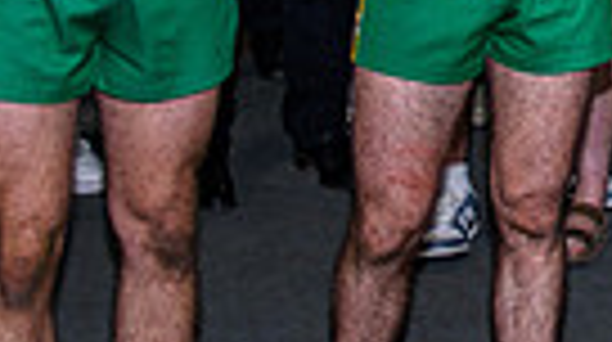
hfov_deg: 12.8
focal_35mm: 160
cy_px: -207
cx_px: 911
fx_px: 2592
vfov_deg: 7.4
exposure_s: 1/160
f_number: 2.8
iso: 400
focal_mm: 22
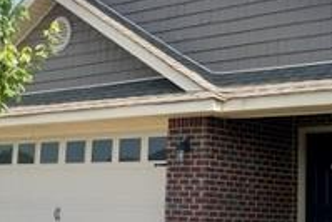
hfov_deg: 23.4
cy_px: 97
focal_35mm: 87
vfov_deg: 15.7
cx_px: 157
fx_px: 803
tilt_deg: +7.2
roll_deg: -2.5
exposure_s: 1/2247
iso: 32
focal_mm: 5.1
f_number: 1.6
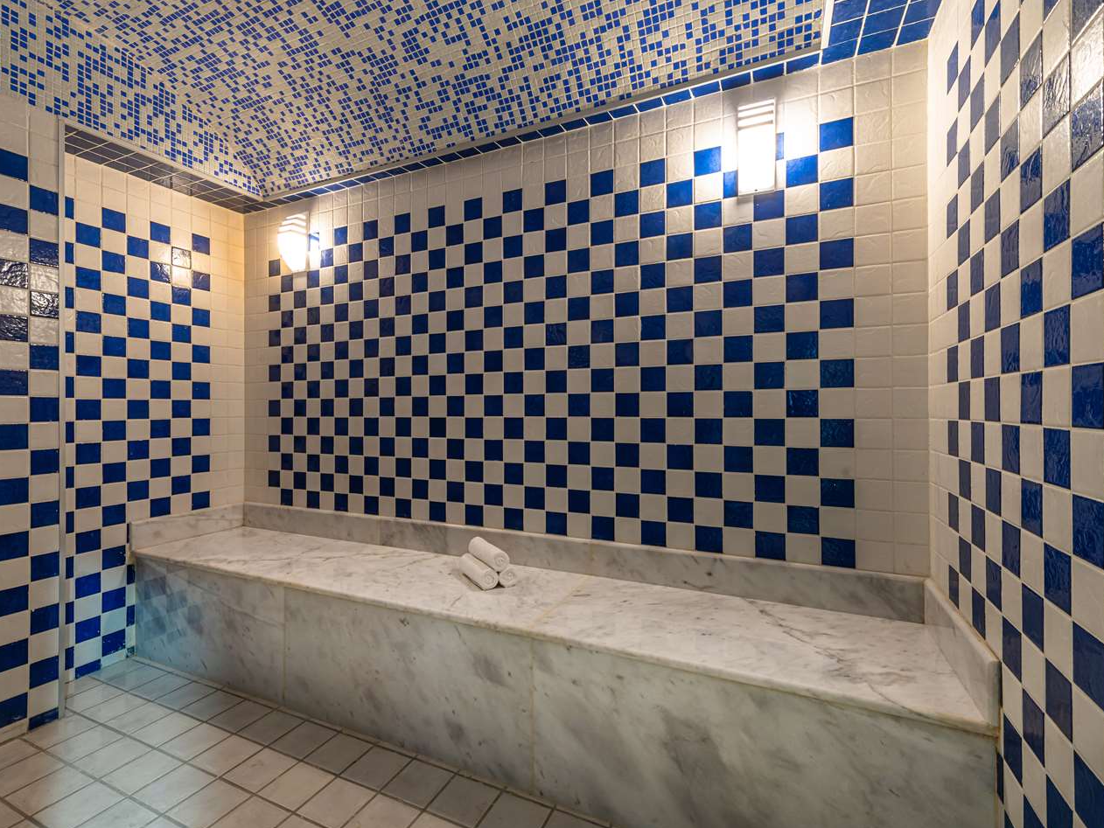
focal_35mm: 16
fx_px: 510
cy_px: 423
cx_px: 528
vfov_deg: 78.1
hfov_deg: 94.4
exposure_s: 15
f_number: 10
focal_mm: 14
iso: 100
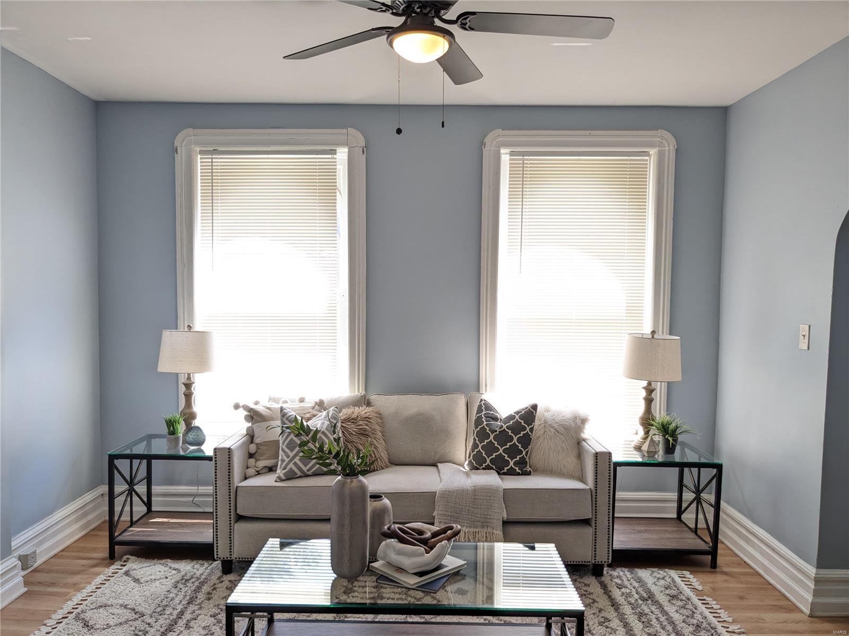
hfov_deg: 65.3
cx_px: 424
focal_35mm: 27
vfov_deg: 51.4
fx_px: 662
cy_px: 318
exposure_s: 1/120
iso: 73
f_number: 1.73
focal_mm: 4.38
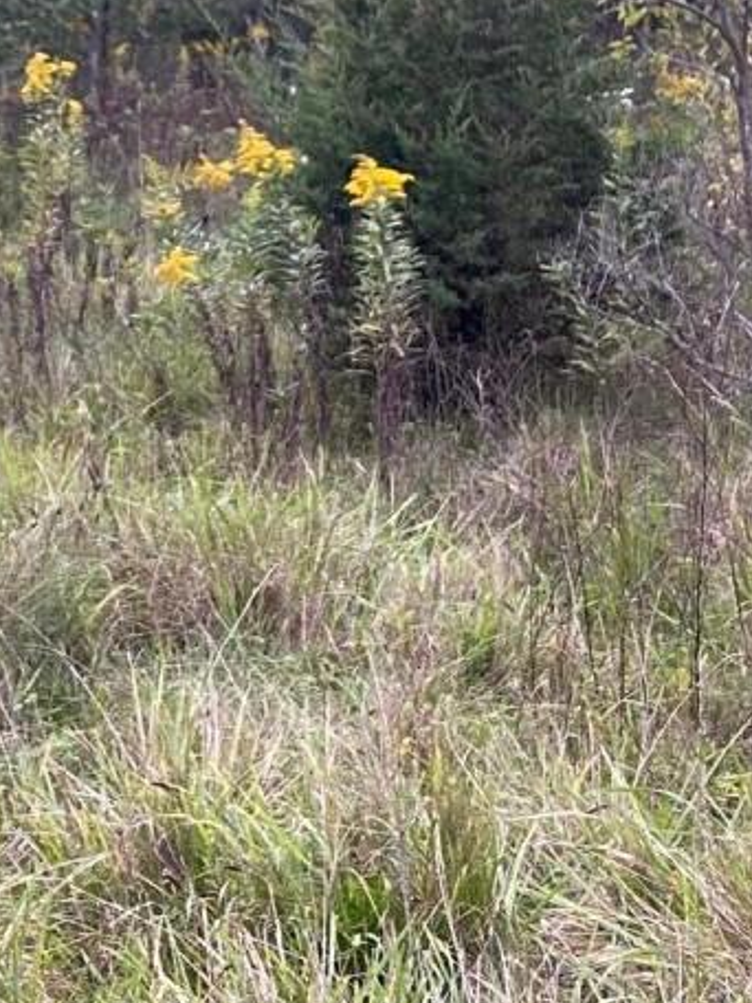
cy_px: 246
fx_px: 3302
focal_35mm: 114
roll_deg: -0.1
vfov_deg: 17.2
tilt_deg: -3.4
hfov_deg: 12.7
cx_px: -92
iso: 125
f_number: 1.8
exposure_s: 1/60
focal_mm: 4.25
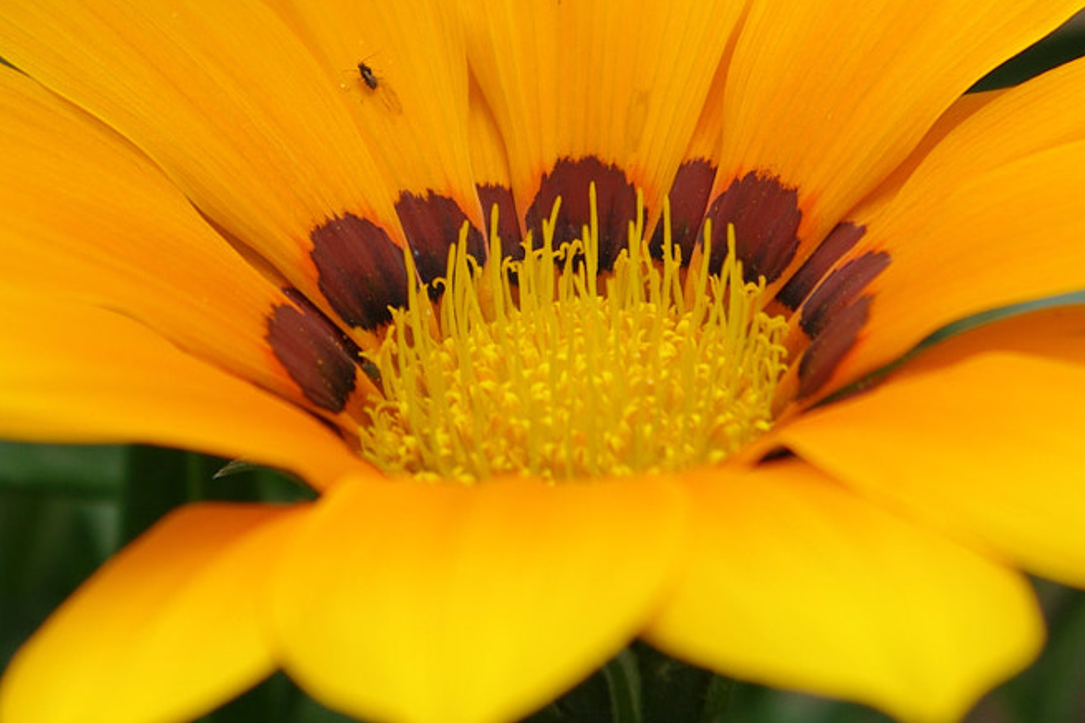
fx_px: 6024
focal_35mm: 200
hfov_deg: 10.3
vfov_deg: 6.8
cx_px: 230
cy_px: -263
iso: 100
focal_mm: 42.5
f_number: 8
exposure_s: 1/125
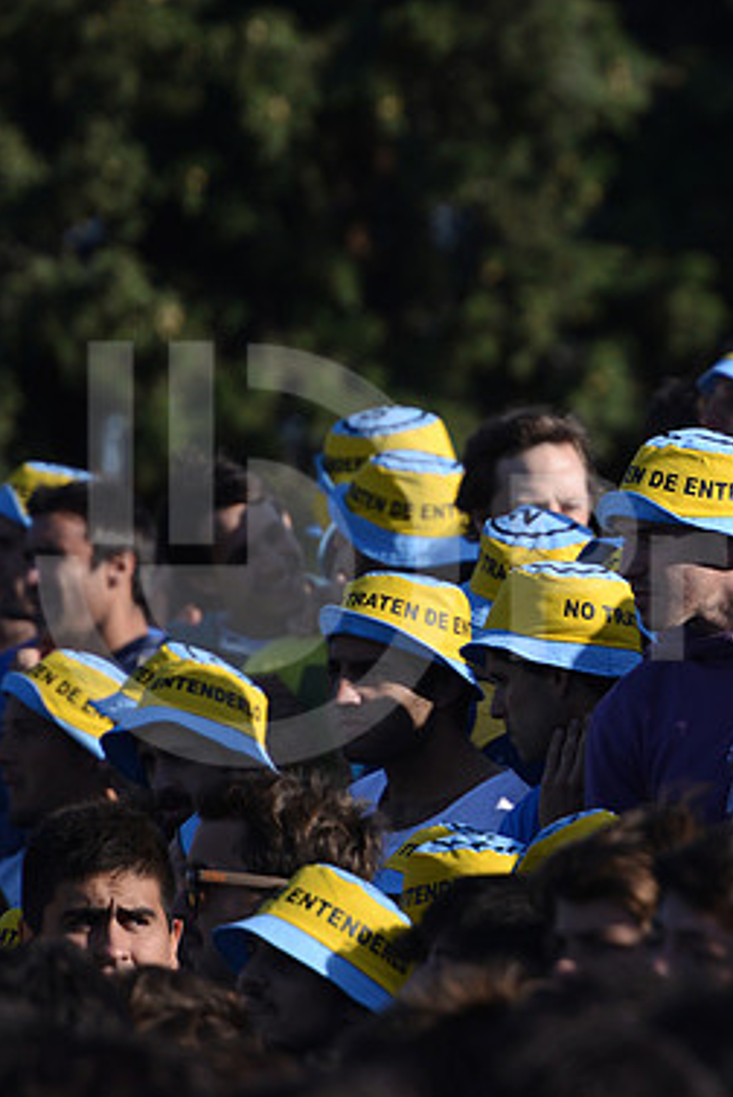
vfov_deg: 5.0
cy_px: 560
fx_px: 12651
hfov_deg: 3.3
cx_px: 745
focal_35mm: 415
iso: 400
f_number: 4
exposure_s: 1/2000
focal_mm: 270
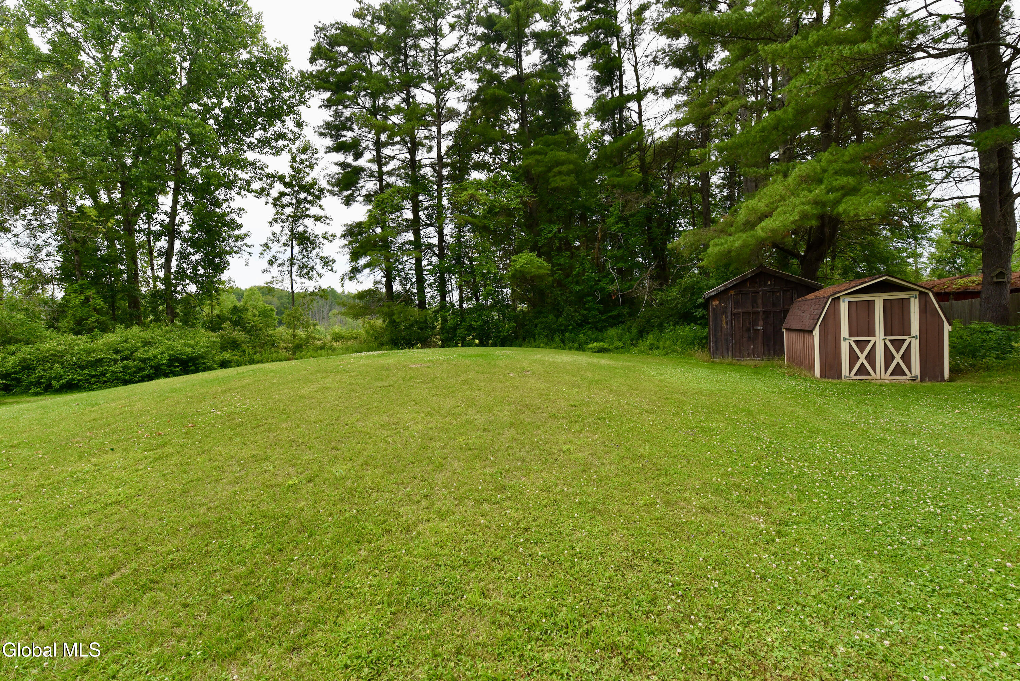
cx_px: 510
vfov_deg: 81.3
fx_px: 397
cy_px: 340
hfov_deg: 104.2
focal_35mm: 14
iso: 800
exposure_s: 1/400
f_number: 10
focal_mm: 14
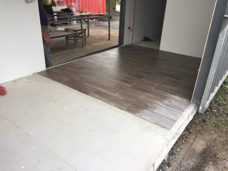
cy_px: 86
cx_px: 114
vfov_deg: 48.2
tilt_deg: -26.3
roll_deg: -1.7
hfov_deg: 61.7
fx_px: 191
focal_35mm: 29
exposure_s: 1/120
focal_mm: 4.15
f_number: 2.2
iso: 40
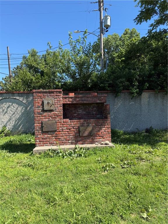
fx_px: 155
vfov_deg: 71.6
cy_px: 112
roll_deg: +0.7
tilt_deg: -0.4
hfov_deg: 56.8
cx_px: 84
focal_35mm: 24
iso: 80
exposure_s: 1/2000
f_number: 1.78
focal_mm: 6.76
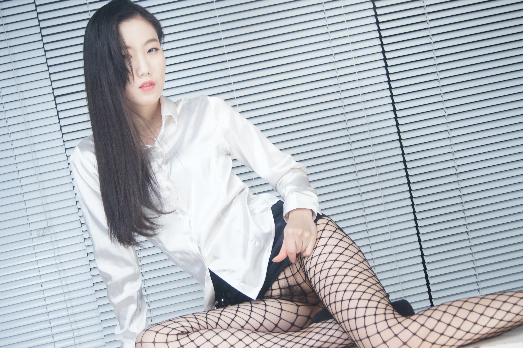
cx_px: 263
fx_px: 886
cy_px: 176
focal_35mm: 61
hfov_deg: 32.9
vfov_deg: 22.3
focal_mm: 40
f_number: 5.6
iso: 800
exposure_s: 1/160
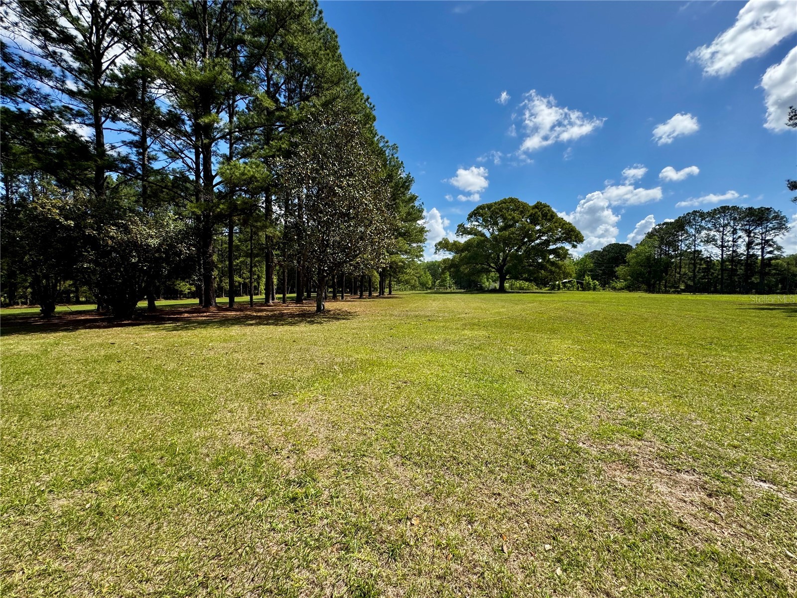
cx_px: 398
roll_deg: -1.5
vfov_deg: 85.7
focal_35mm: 14
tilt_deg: -2.9
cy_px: 299
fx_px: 322
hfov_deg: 102.1
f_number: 2.2
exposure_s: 1/1600
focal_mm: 2.22
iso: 50
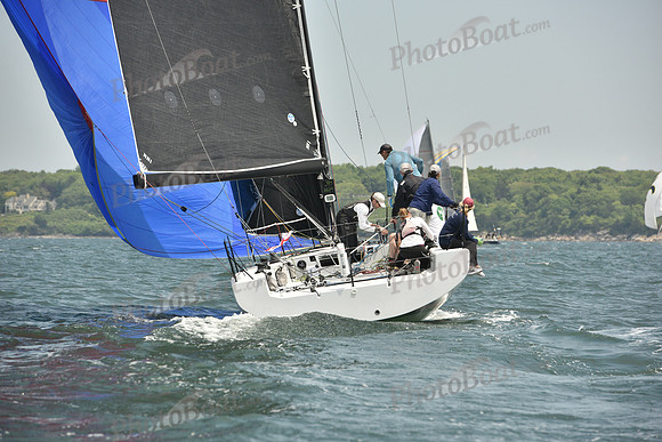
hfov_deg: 10.3
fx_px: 3678
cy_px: 221
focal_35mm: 200
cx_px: 331
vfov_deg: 6.9
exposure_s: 1/1600
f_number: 8
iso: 400
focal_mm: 200
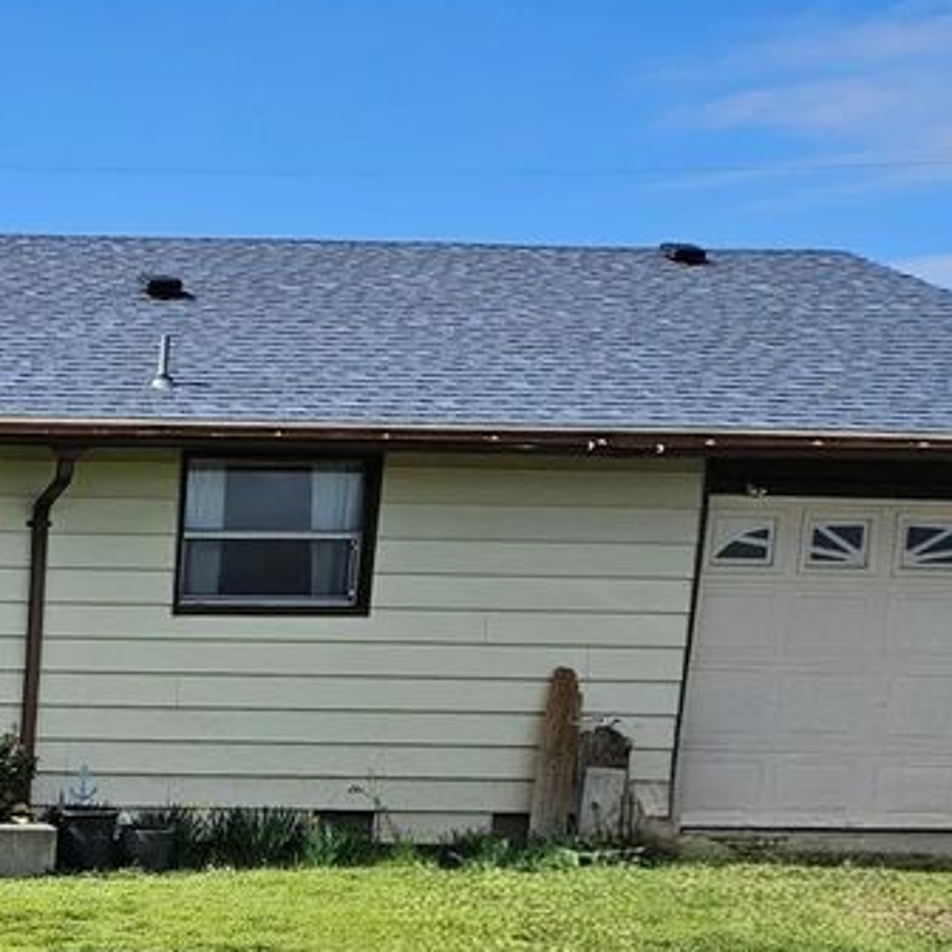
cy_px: 960
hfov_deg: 22.9
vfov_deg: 26.2
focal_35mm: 62
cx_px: -450
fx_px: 1929
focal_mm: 5.4
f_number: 1.8
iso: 25
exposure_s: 1/2140
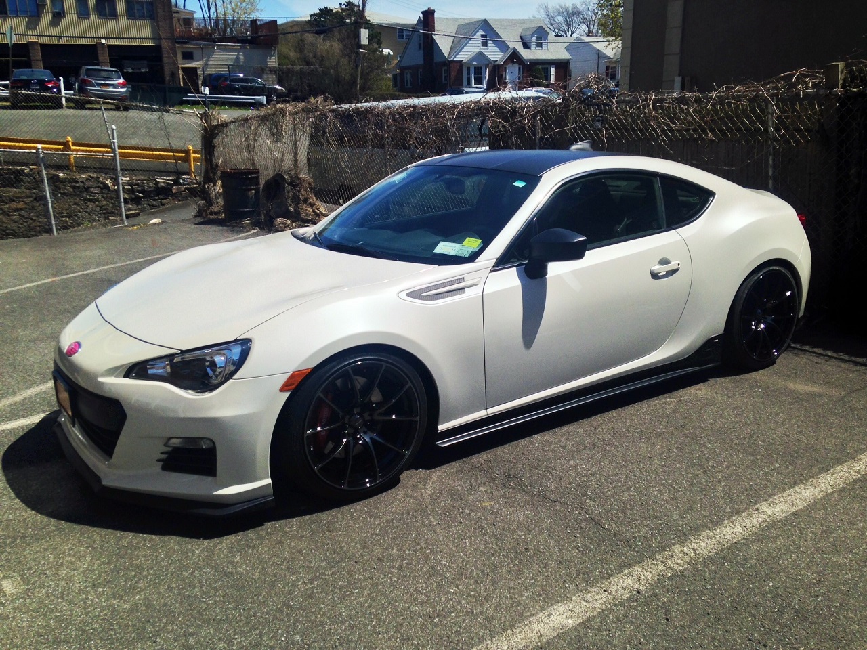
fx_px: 827
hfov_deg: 55.4
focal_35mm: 33
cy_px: 325
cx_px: 434
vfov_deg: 42.9
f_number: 2.4
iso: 50
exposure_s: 1/2857
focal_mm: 4.12
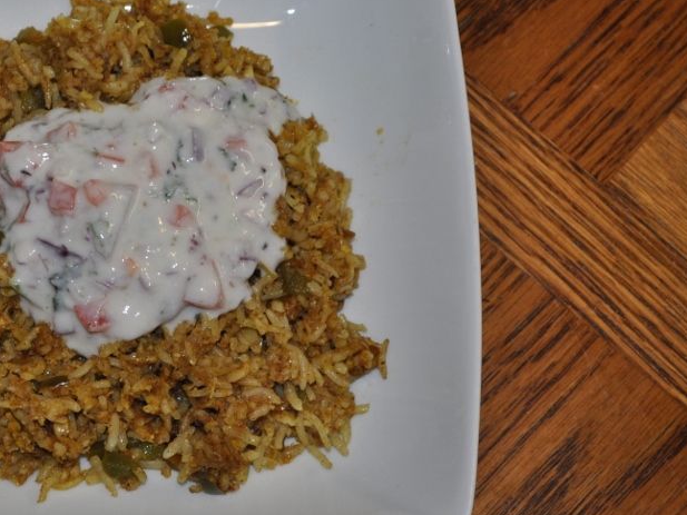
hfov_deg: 17.7
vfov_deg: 13.5
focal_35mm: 110
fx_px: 2184
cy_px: 210
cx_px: 122
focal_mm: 46
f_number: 5.3
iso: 640
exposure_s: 1/60
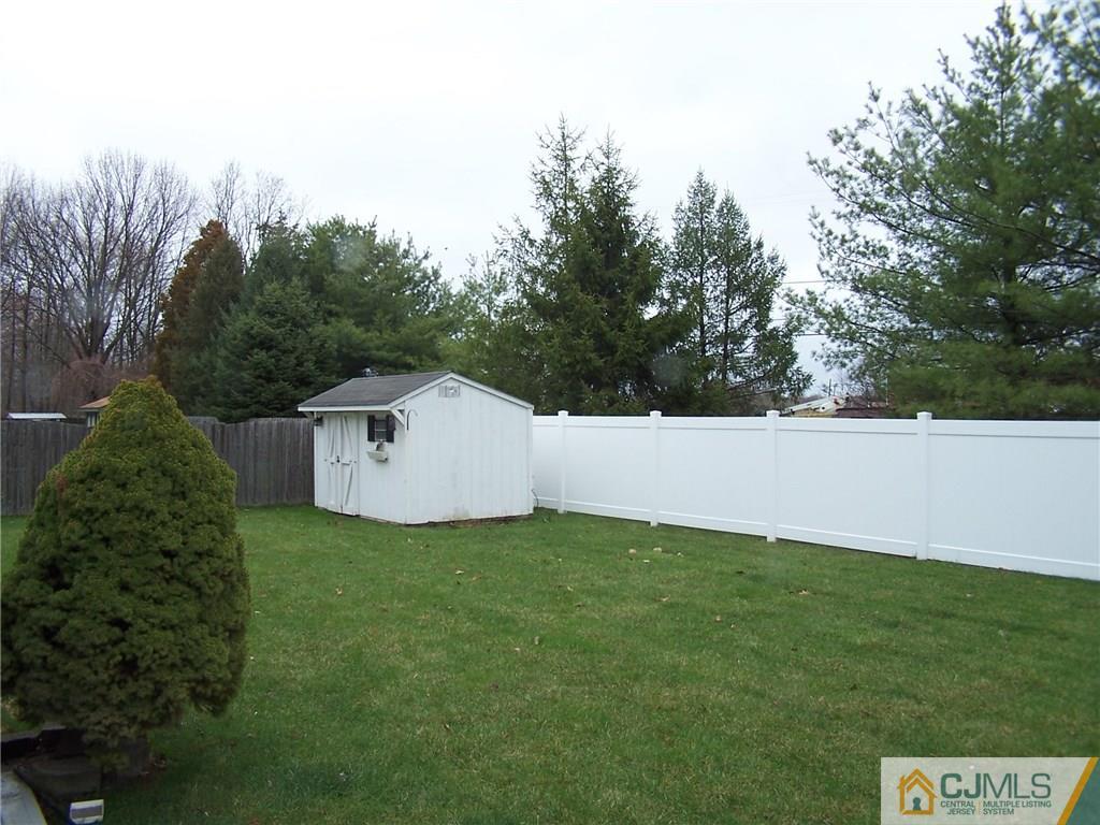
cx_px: 550
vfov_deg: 36.0
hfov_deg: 46.8
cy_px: 412
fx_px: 1271
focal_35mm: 40
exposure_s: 1/250
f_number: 2.8
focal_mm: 6.7
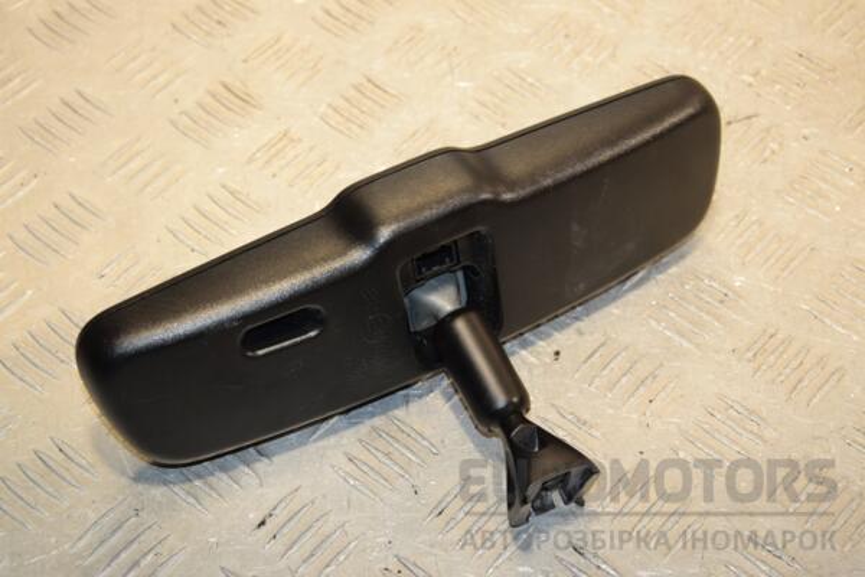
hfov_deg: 26.0
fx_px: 1874
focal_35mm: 78
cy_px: 288
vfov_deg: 17.5
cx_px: 432
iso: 800
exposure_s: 1/200
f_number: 7.1
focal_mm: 52
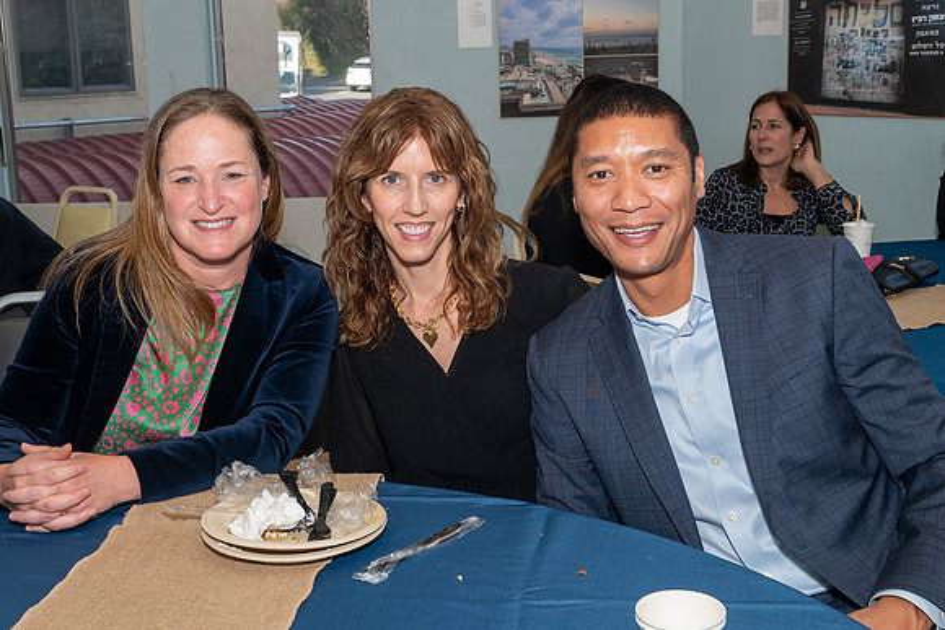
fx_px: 1238
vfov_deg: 28.6
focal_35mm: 47
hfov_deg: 41.8
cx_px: 432
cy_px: 298
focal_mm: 28
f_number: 8
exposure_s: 1/200
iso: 500
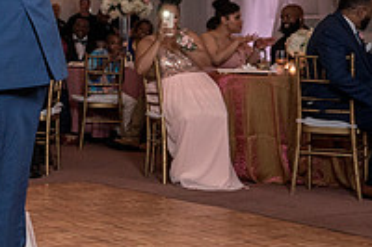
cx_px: -74
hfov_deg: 20.0
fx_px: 991
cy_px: 0
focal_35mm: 96
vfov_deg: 14.0
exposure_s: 1/200
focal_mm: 28
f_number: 4
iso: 2000
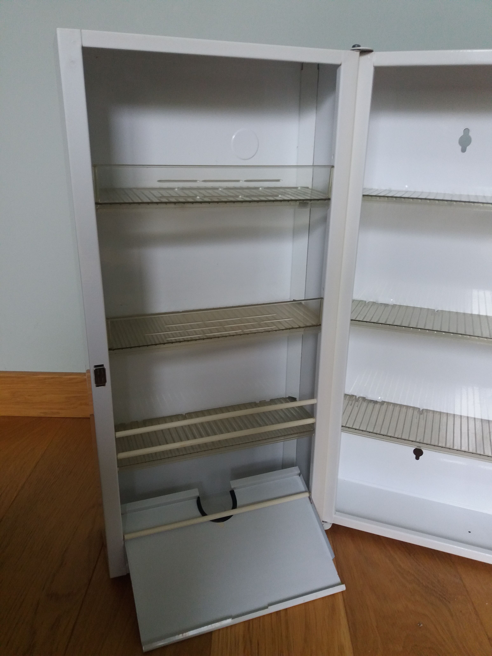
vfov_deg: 63.4
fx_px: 531
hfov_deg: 49.7
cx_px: 246
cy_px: 328
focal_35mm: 28
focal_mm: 3.7
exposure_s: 1/33
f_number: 1.9
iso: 125
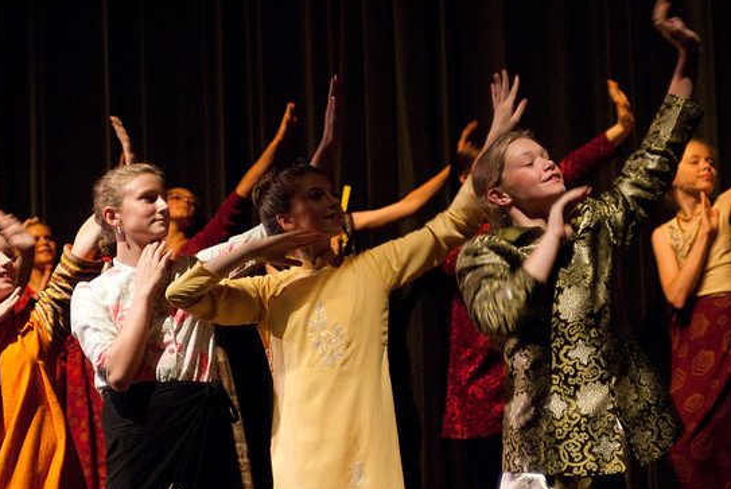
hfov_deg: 21.9
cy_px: 248
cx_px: 373
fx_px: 1890
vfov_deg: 14.7
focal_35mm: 93
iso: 800
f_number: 2.8
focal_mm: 58
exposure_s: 1/80
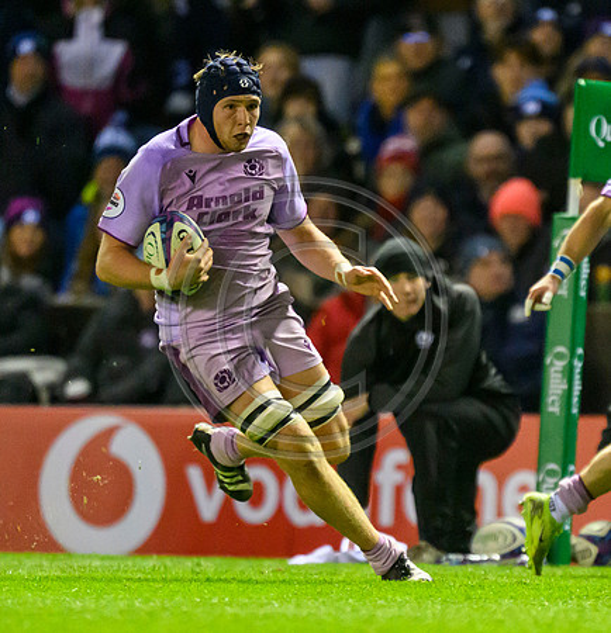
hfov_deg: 1.5
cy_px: 326
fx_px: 23991
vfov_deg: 1.5
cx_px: 423
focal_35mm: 1179
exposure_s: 1/1000
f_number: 4
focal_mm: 560
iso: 10000
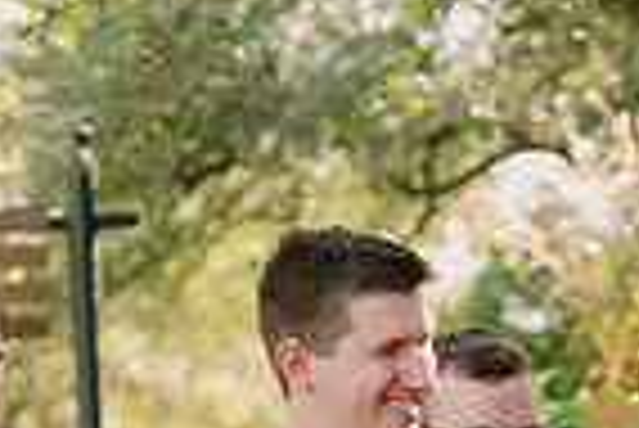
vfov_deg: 3.4
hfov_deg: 5.0
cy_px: 845
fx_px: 7249
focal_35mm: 408
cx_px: 828
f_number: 4.5
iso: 400
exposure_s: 1/400
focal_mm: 100
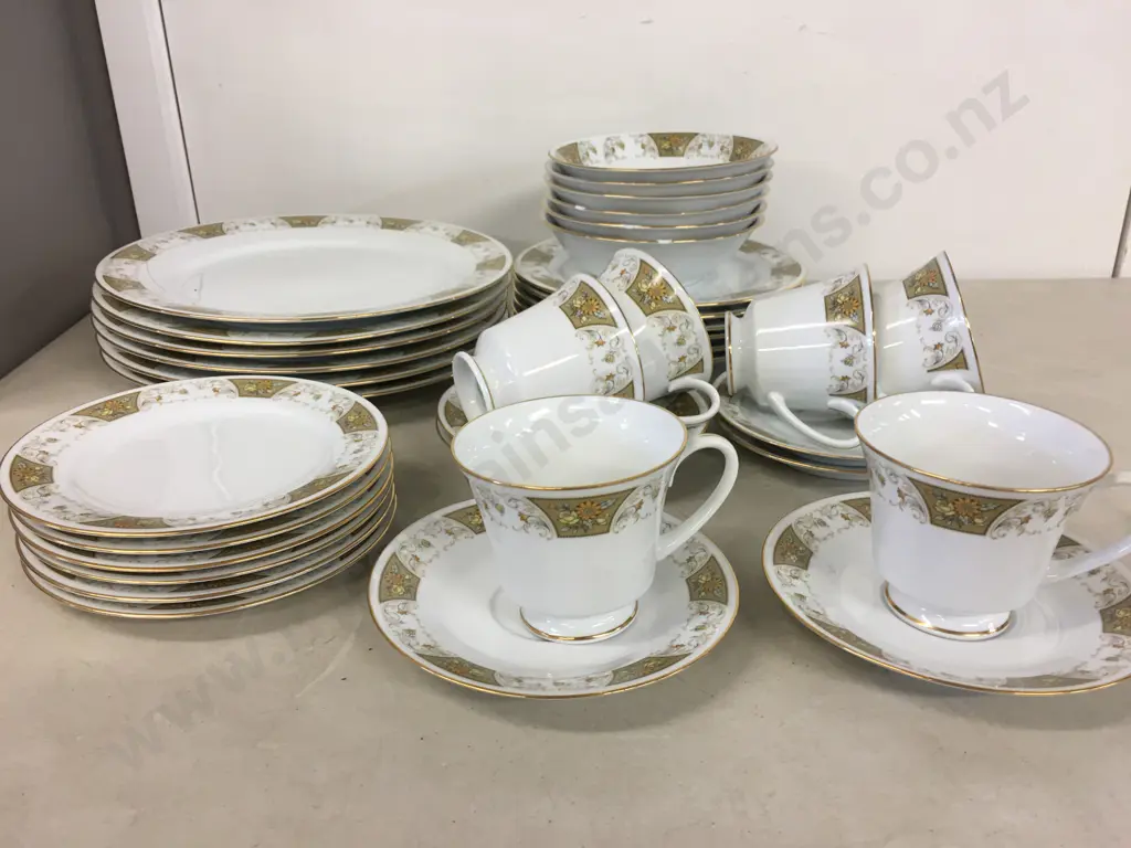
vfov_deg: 48.2
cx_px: 566
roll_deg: -0.2
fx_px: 948
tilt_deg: -22.3
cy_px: 424
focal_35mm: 29
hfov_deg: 61.7
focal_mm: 4.15
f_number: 2.2
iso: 32
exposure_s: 1/17
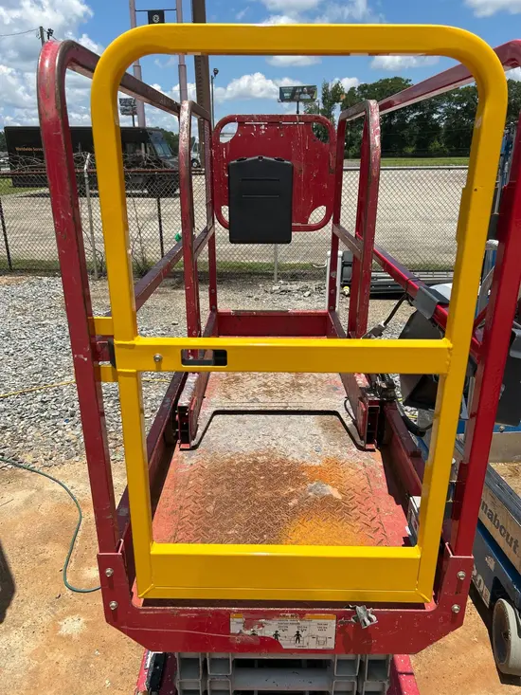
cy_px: 348
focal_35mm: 26
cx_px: 260
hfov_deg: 53.1
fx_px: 522
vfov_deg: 67.3
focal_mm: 5.7
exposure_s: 1/5076
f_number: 1.5
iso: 50
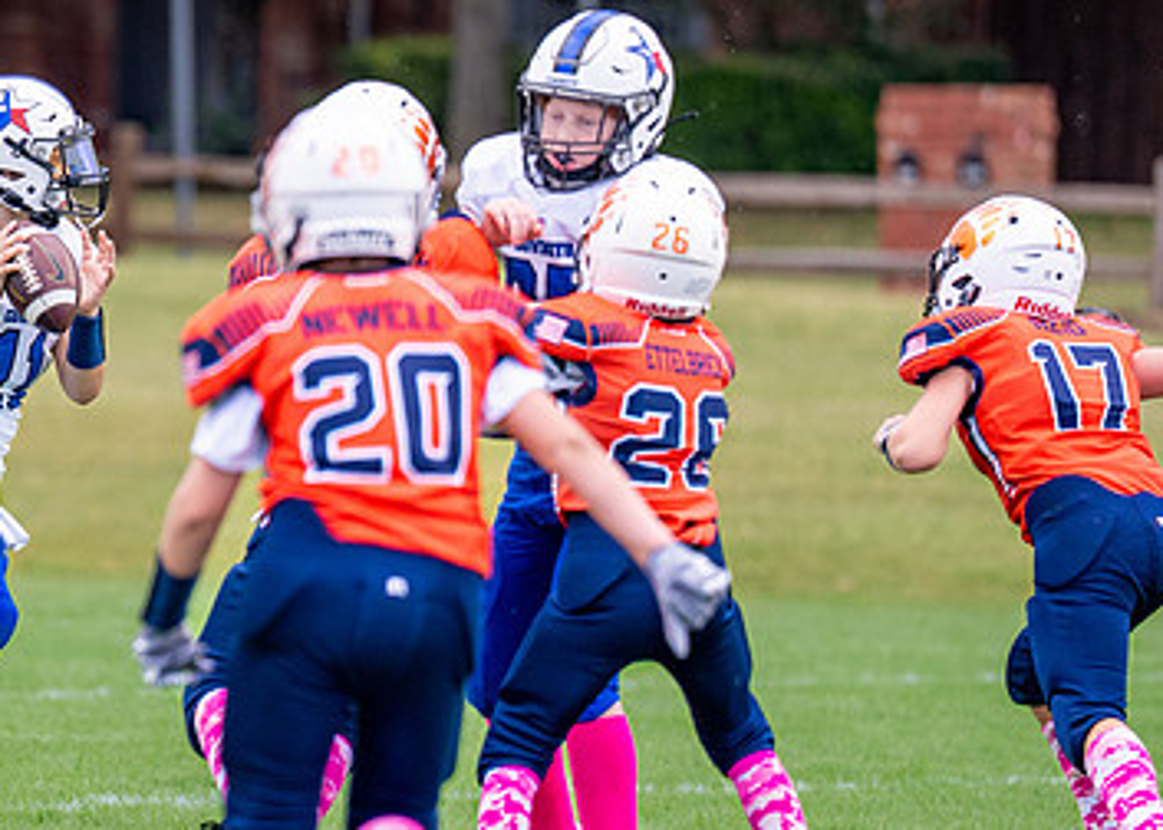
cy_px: 325
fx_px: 18229
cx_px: -84
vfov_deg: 2.6
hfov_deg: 3.6
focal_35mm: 552
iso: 500
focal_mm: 200
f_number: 2.8
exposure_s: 1/2500
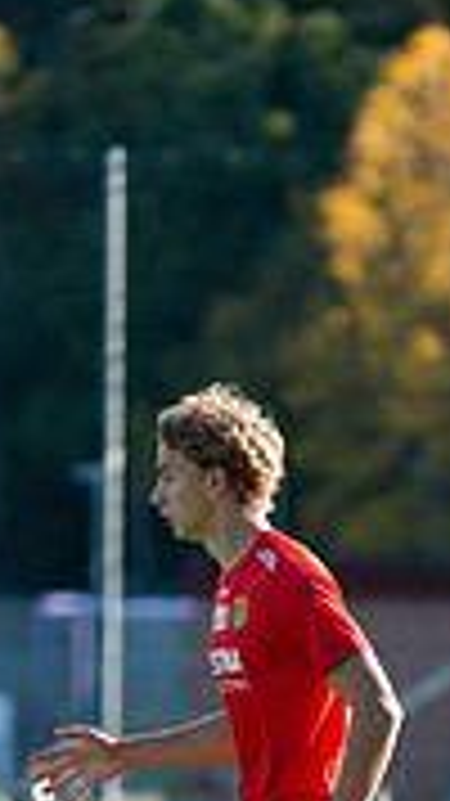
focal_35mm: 700
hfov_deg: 1.7
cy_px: 814
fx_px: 14863
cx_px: 171
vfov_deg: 3.1
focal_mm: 200
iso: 280
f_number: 3.2
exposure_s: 1/1600
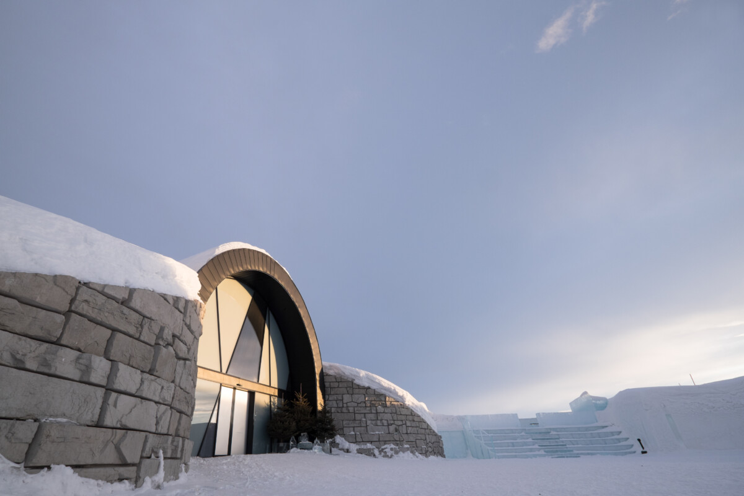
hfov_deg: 100.4
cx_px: 372
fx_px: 310
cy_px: 248
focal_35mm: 15
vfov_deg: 77.3
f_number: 5.6
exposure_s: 1/300
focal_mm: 10
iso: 200
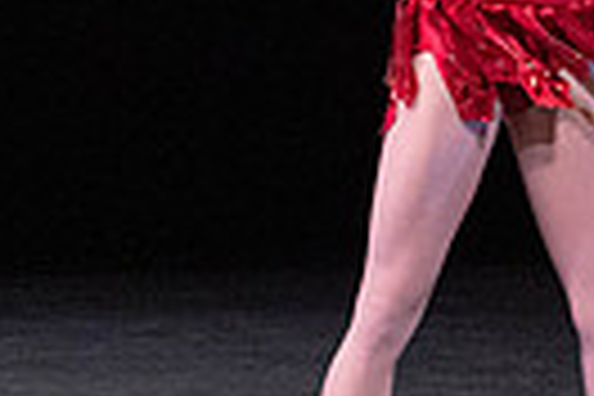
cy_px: -25
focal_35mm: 1490
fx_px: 24583
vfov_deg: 0.9
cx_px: 454
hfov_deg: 1.4
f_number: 11
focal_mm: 339
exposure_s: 1/500
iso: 16000
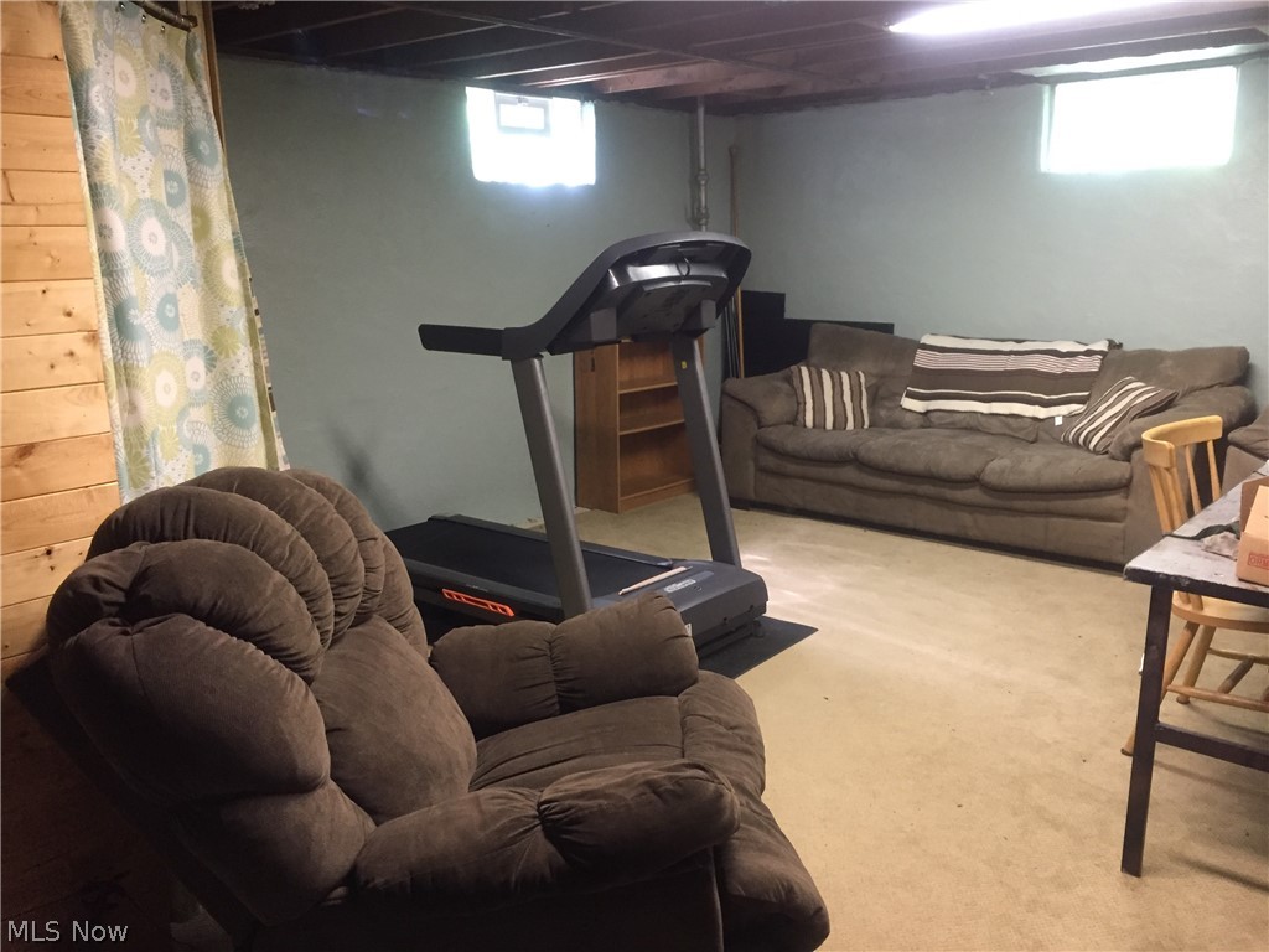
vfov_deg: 48.2
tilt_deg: -11.9
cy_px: 476
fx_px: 1063
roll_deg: +0.0
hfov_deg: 61.7
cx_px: 634
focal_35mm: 29
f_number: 2.2
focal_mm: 4.15
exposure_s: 1/30
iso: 200
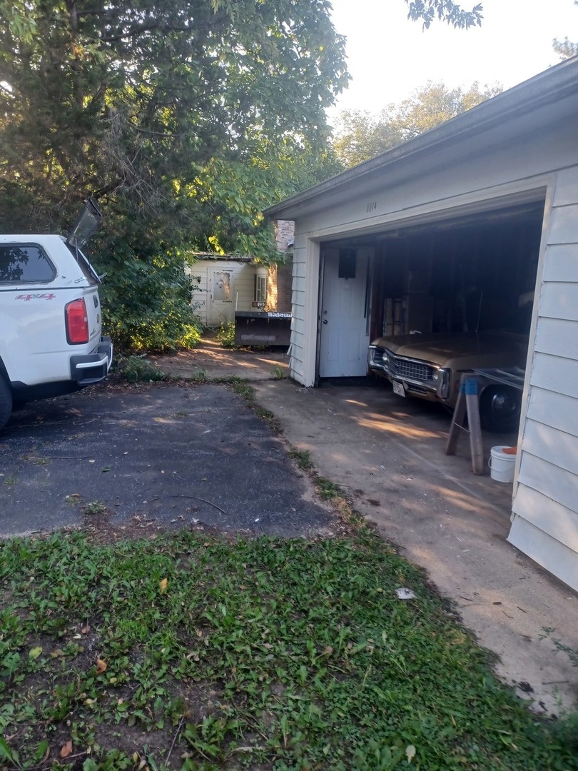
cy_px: 386
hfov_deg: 54.9
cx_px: 289
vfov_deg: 69.4
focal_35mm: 25
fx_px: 557
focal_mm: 4.6
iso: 64
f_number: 1.8
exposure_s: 1/50
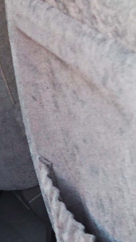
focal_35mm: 158
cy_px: 136
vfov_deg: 13.6
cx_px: -100
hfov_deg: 7.5
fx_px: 1012
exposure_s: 1/50
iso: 800
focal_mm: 17
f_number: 3.5
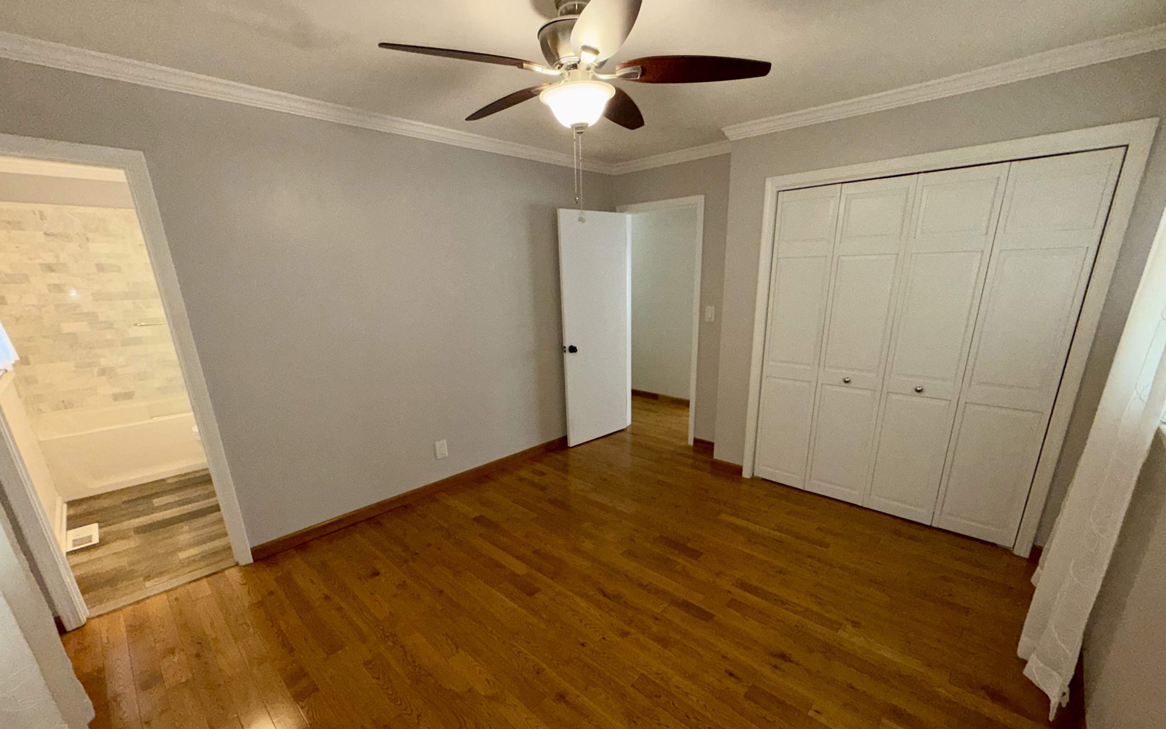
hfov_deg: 101.5
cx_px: 589
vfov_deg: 74.4
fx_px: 477
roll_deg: +1.8
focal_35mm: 15
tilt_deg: -17.3
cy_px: 418
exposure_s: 1/60
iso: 100
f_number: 2.2
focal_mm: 2.22
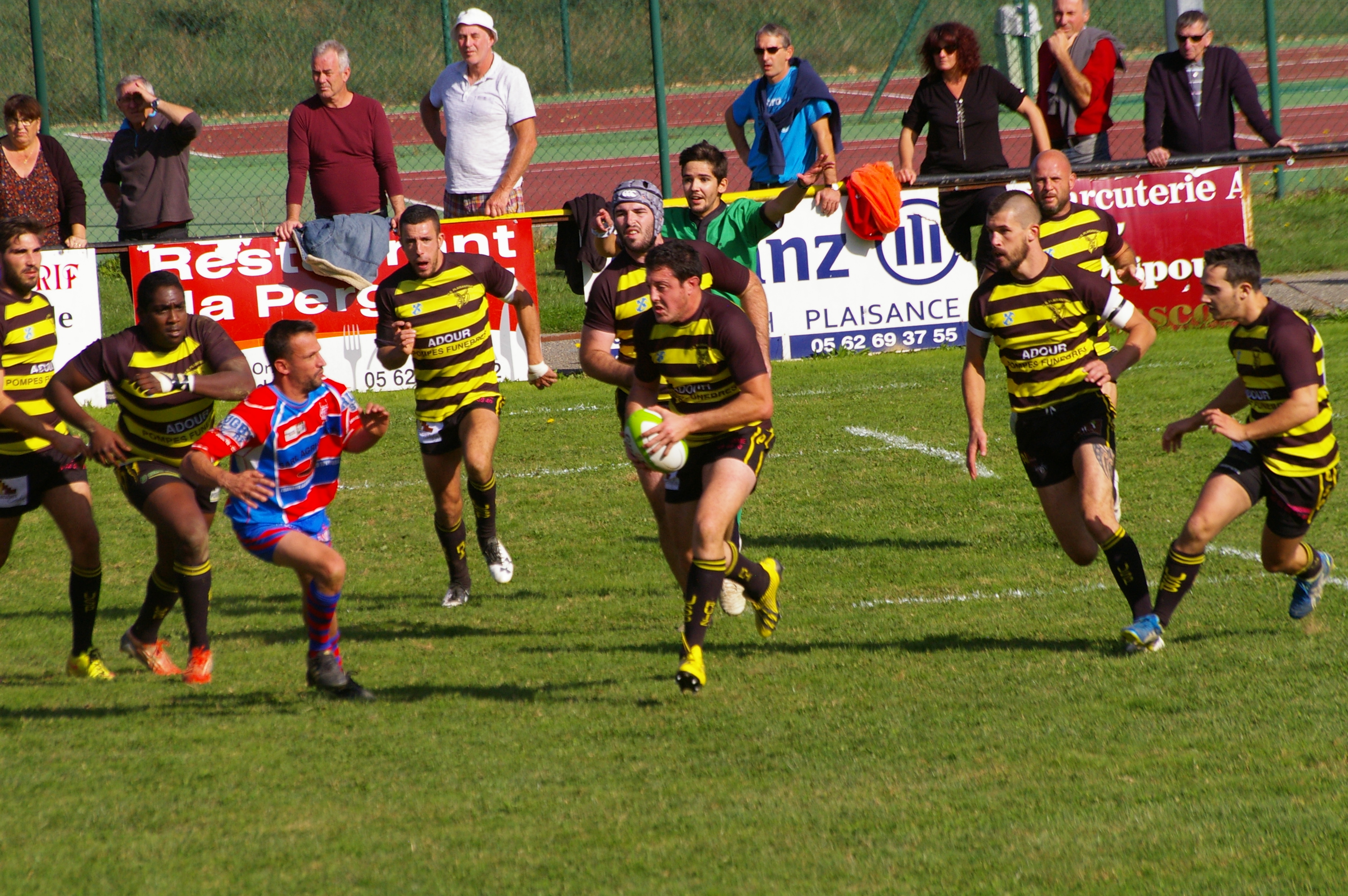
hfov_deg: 4.6
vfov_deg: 3.0
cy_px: 448
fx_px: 16835
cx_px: 674
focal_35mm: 450
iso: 400
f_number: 9.5
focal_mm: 300
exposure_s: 1/750
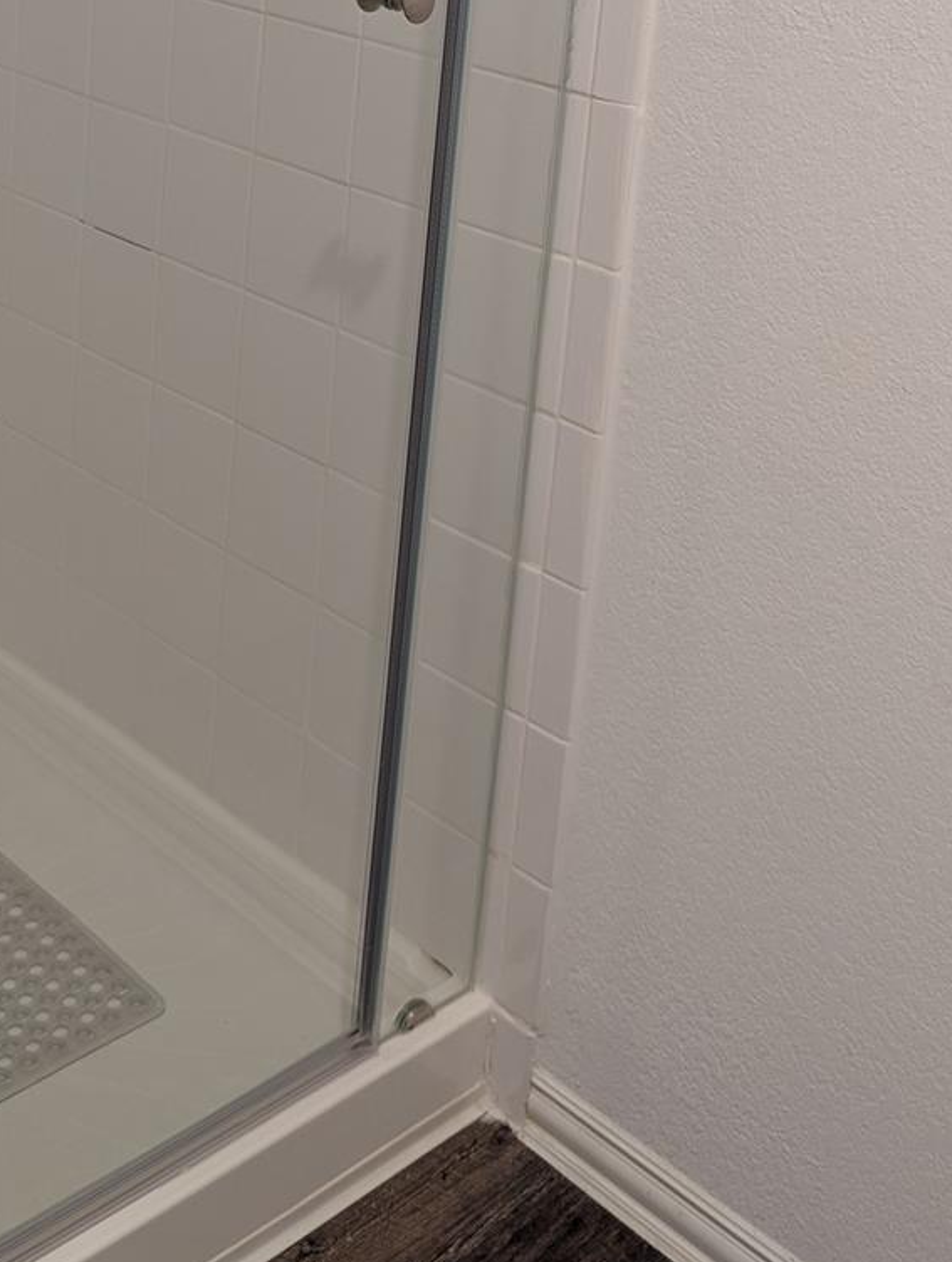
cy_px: 146
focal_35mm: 49
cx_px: 476
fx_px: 1791
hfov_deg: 29.8
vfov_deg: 36.6
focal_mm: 6.81
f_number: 1.85
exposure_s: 1/24
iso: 94
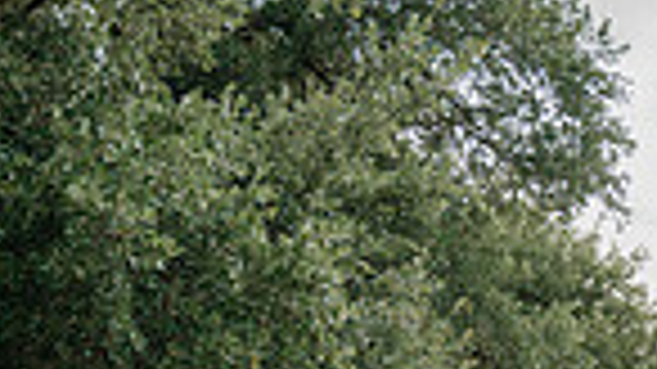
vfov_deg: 7.8
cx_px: 986
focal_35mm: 154
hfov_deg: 13.2
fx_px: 2682
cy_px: 470
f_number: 2.8
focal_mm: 37
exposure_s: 1/1000
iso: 80
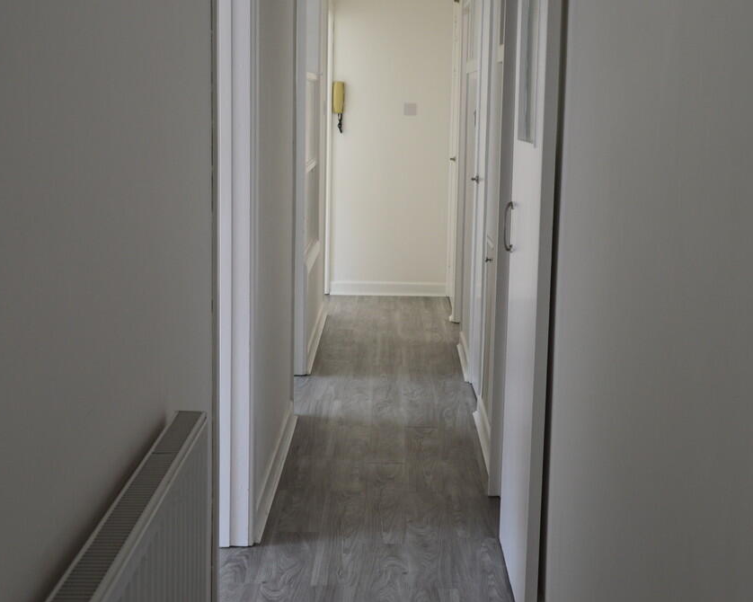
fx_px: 1225
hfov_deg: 34.1
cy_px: 299
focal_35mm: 55
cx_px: 409
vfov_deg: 27.6
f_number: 6.3
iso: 400
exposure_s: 1/15
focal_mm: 32
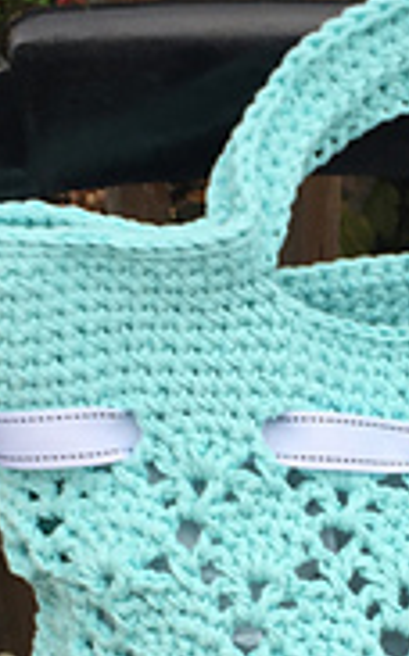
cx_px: 361
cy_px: 520
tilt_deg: -40.3
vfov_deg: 24.3
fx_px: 1502
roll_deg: -2.0
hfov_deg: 15.3
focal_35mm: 84
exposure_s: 1/194
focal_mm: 4.15
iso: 32
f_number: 2.2
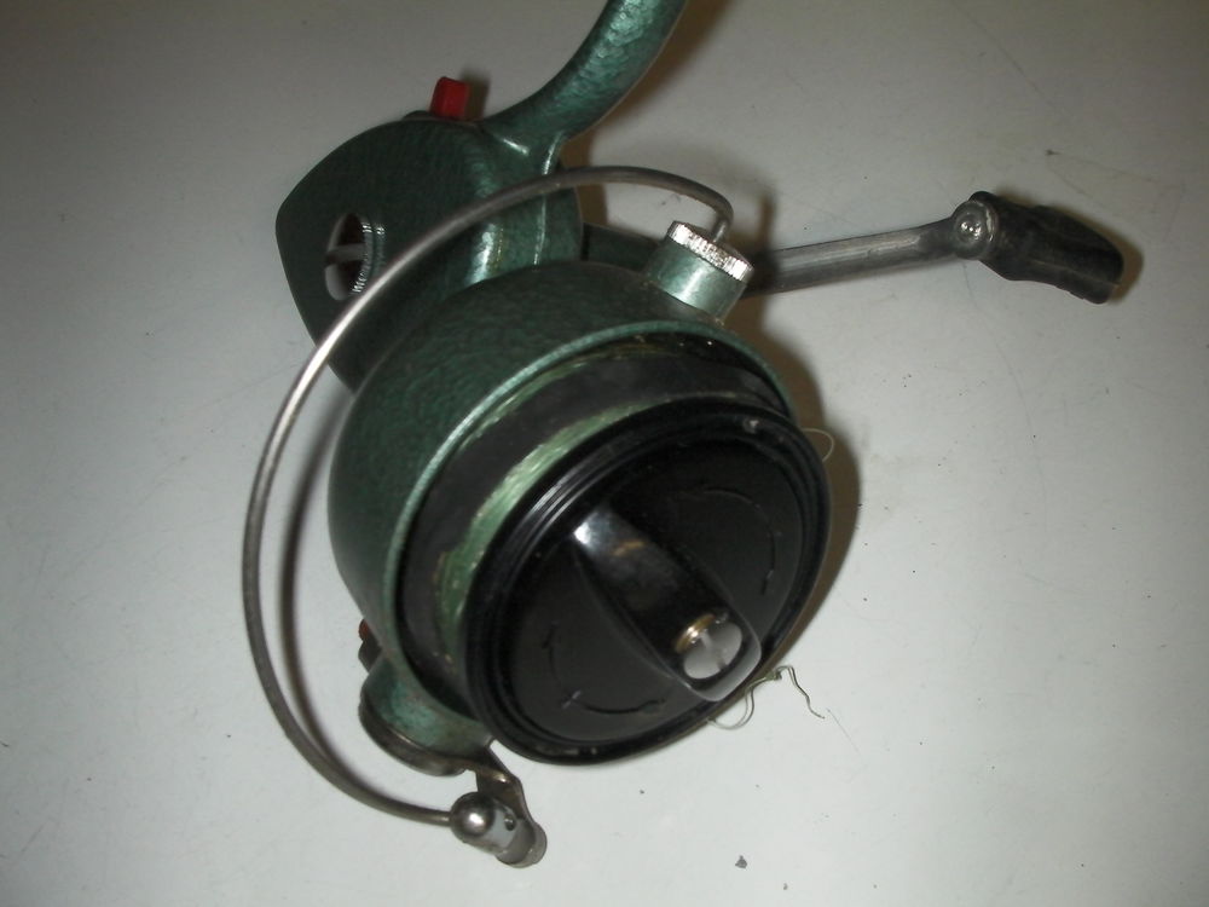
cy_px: 454
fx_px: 1327
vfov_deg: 37.7
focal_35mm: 38
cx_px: 604
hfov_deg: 49.0
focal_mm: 6.3
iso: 200
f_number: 5.6
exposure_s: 1/30
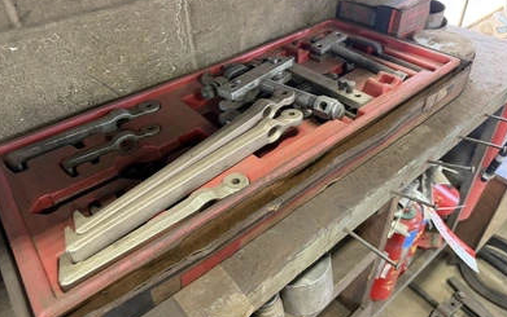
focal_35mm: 26
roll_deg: +2.7
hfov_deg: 70.4
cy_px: 133
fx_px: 360
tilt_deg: -35.0
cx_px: 253
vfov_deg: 47.5
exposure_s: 1/60
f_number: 1.78
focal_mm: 6.76
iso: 640
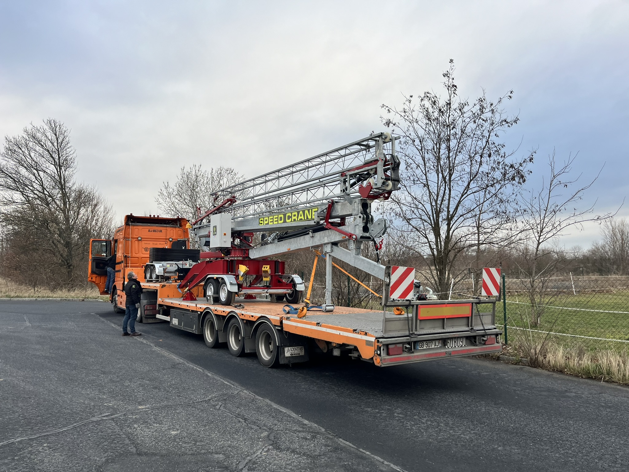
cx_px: 314
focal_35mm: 26
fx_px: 472
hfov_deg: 67.3
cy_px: 236
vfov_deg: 53.1
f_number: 1.6
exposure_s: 1/406
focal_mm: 5.1
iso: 50
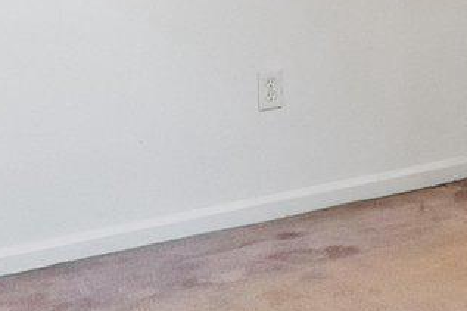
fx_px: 1258
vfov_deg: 13.4
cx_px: 667
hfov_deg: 18.9
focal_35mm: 97
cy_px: -141
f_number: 8
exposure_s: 1/8
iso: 800
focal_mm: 10
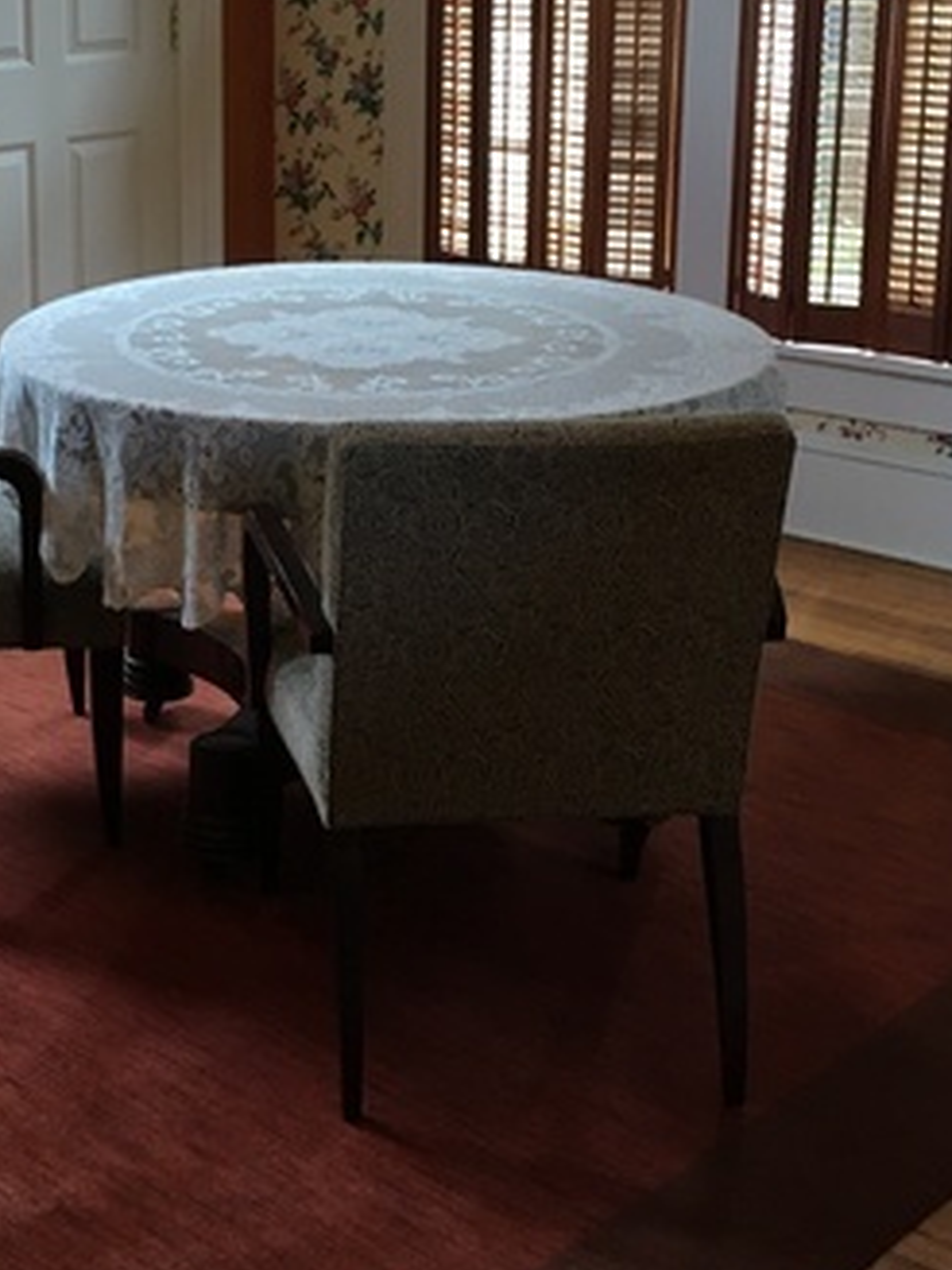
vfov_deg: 32.3
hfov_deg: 24.4
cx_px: 197
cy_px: 378
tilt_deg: -13.3
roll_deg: +0.4
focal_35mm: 59
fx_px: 2163
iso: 40
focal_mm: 4.15
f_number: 2.2
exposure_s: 1/30
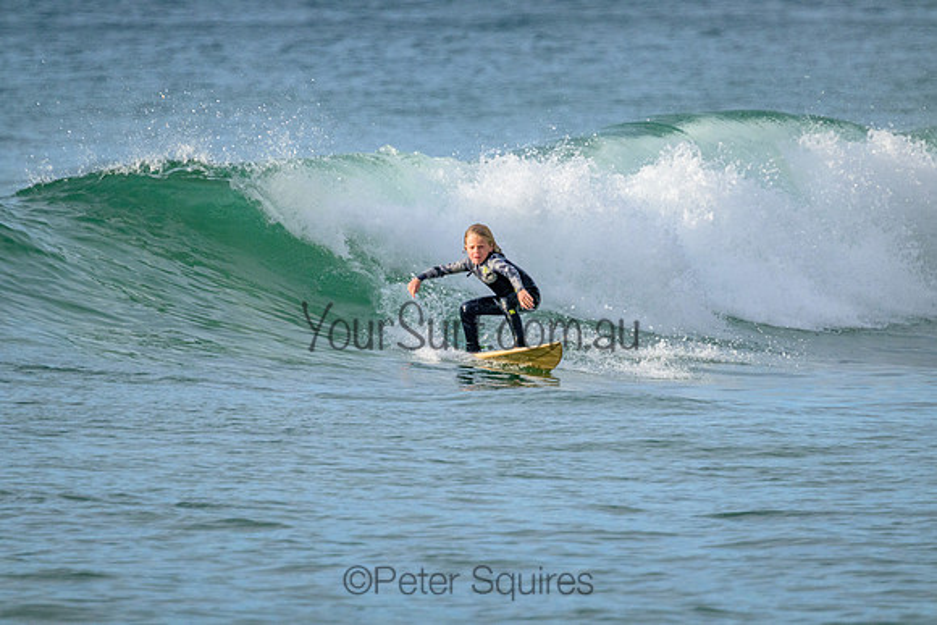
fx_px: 20826
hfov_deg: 2.6
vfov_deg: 1.7
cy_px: 312
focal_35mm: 800
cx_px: 468
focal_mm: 800
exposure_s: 1/1250
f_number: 11
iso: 2800
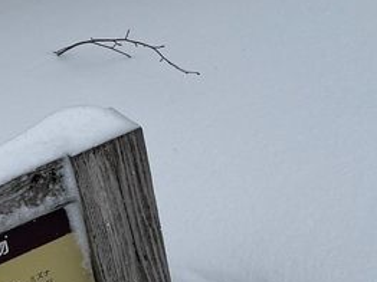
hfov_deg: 22.3
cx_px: -71
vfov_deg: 16.7
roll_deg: +23.9
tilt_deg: -33.4
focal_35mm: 81
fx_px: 881
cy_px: 408
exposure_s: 1/6135
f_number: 1.6
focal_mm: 4.2
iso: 32
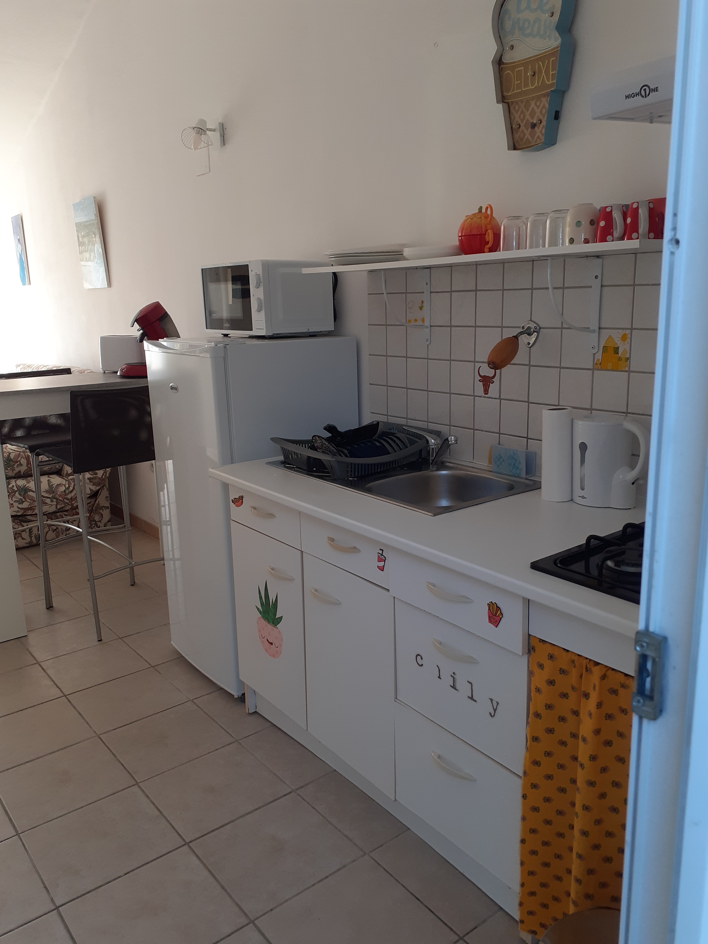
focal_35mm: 27
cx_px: 354
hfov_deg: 51.4
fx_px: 736
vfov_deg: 65.3
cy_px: 472
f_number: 1.9
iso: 64
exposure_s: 1/100
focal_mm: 3.6
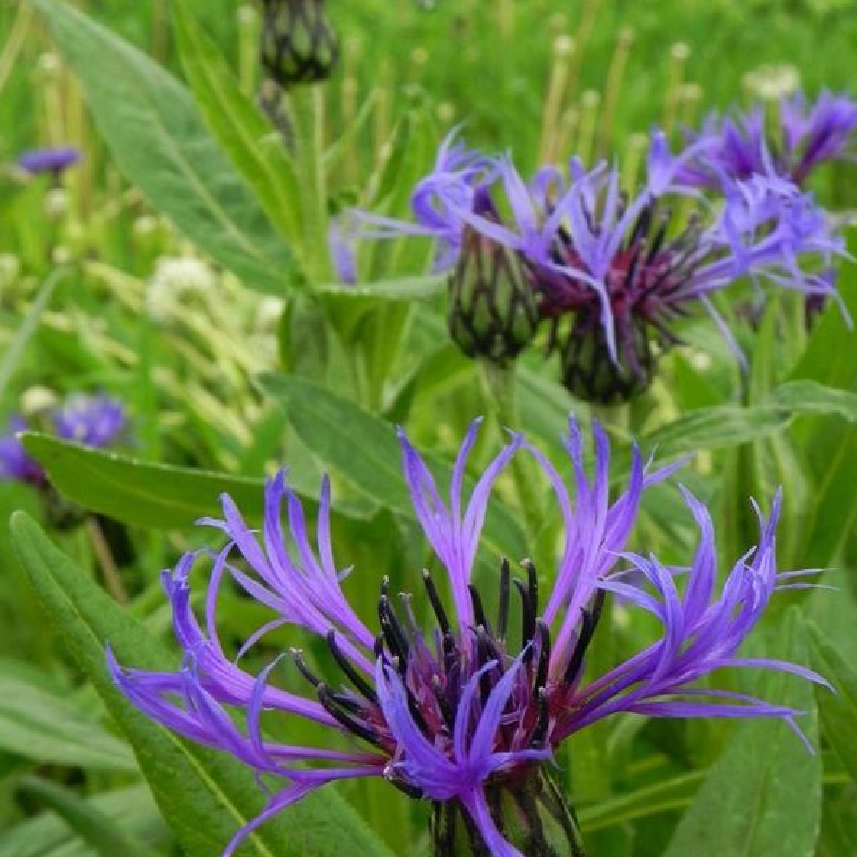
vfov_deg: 27.7
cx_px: 429
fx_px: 1737
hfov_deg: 27.7
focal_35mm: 62
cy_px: 445
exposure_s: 1/125
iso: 160
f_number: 6.3
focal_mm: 9.2
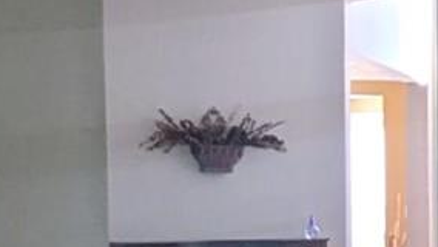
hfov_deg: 16.9
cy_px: 242
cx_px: 813
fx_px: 1185
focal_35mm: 102
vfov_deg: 11.8
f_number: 2.2
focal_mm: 1.95
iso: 143
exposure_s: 1/30.7
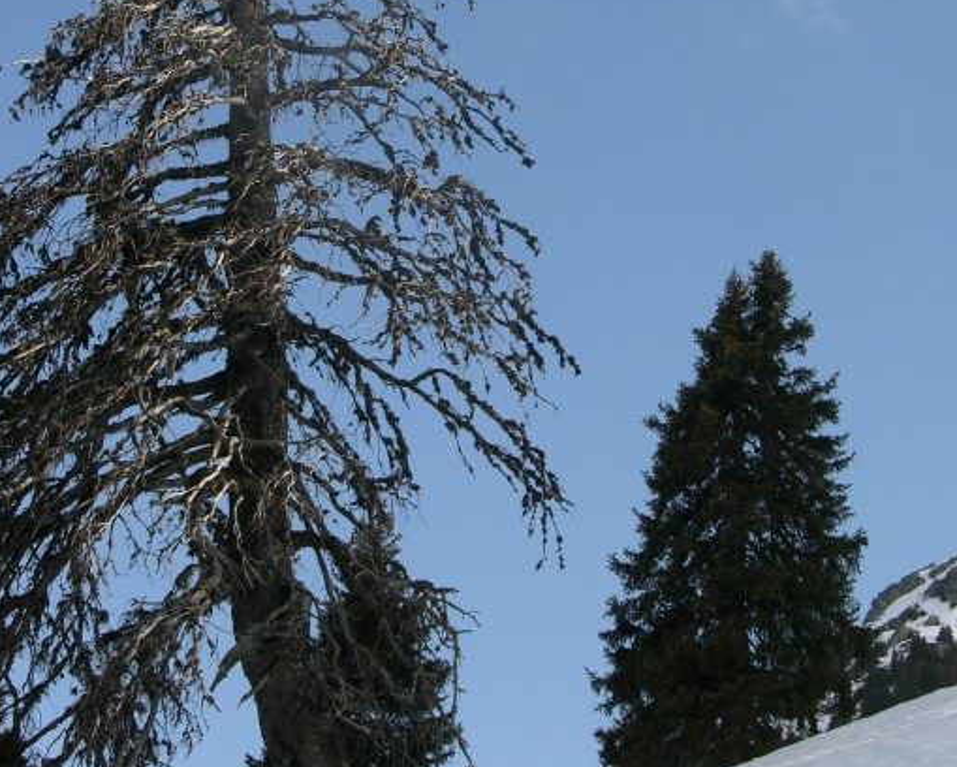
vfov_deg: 14.9
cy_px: 244
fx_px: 2920
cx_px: 478
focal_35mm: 103
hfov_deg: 18.6
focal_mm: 17.8
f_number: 5.2
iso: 50
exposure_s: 1/260
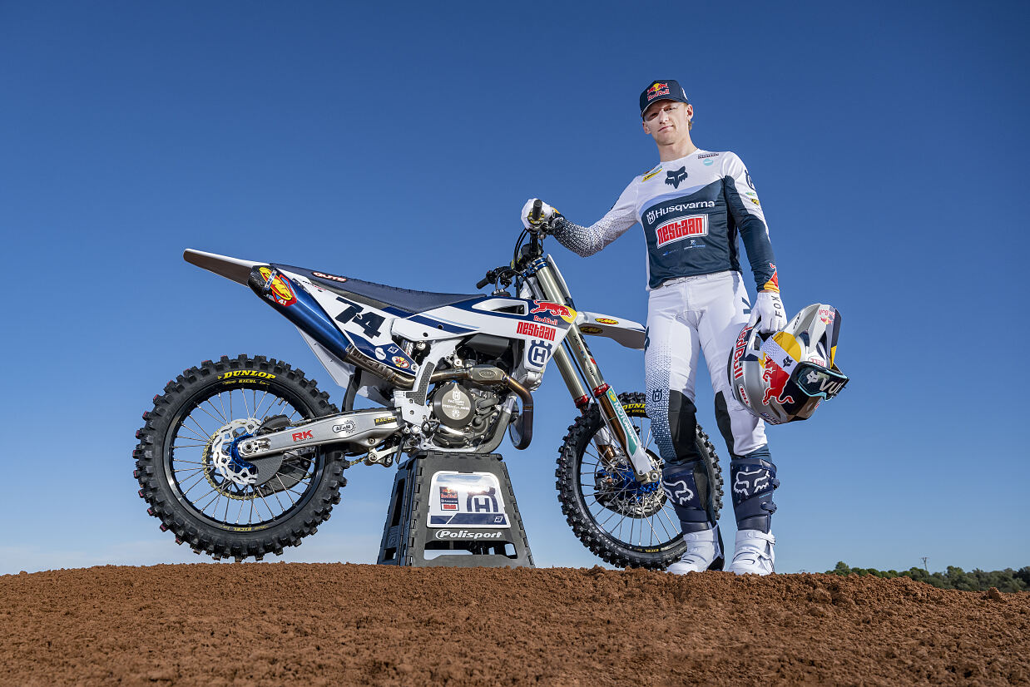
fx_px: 687
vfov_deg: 53.2
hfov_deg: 73.7
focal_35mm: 24
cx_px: 515
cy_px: 344
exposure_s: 1/1000
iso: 200
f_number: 6.3
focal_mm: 24
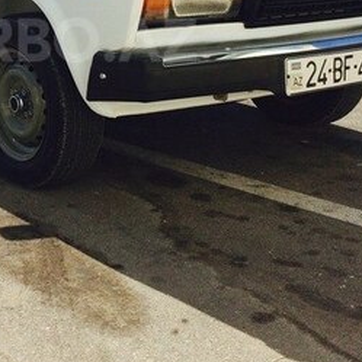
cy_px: 40
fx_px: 805
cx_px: 48
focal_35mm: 68
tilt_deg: -11.5
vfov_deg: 24.7
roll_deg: -2.5
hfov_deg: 24.7
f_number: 2.2
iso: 32
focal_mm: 4.15
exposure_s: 1/3731
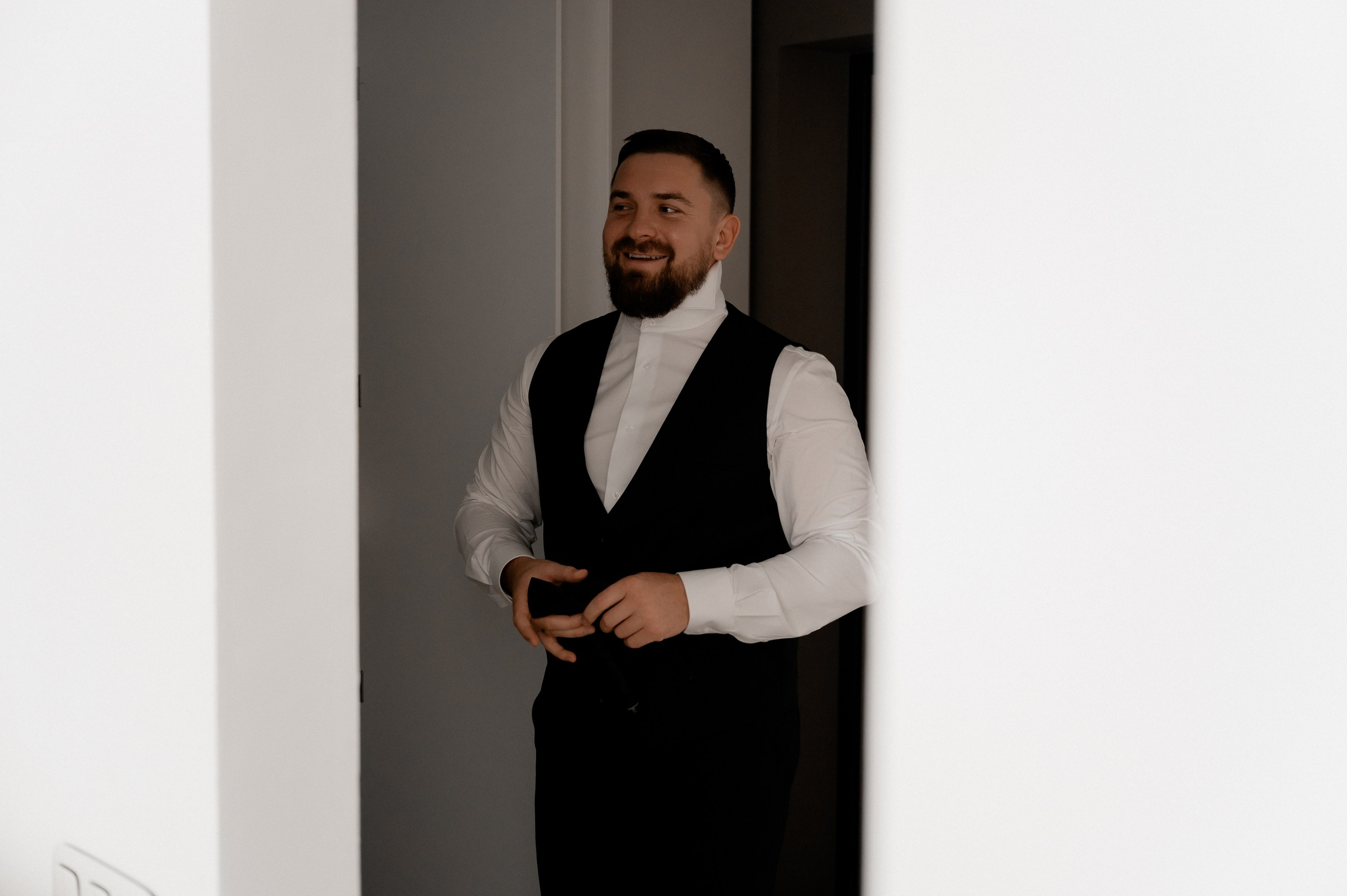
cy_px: 448
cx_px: 674
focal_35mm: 48
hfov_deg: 41.2
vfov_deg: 28.1
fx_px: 1790
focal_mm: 46
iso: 640
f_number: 2.8
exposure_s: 1/125
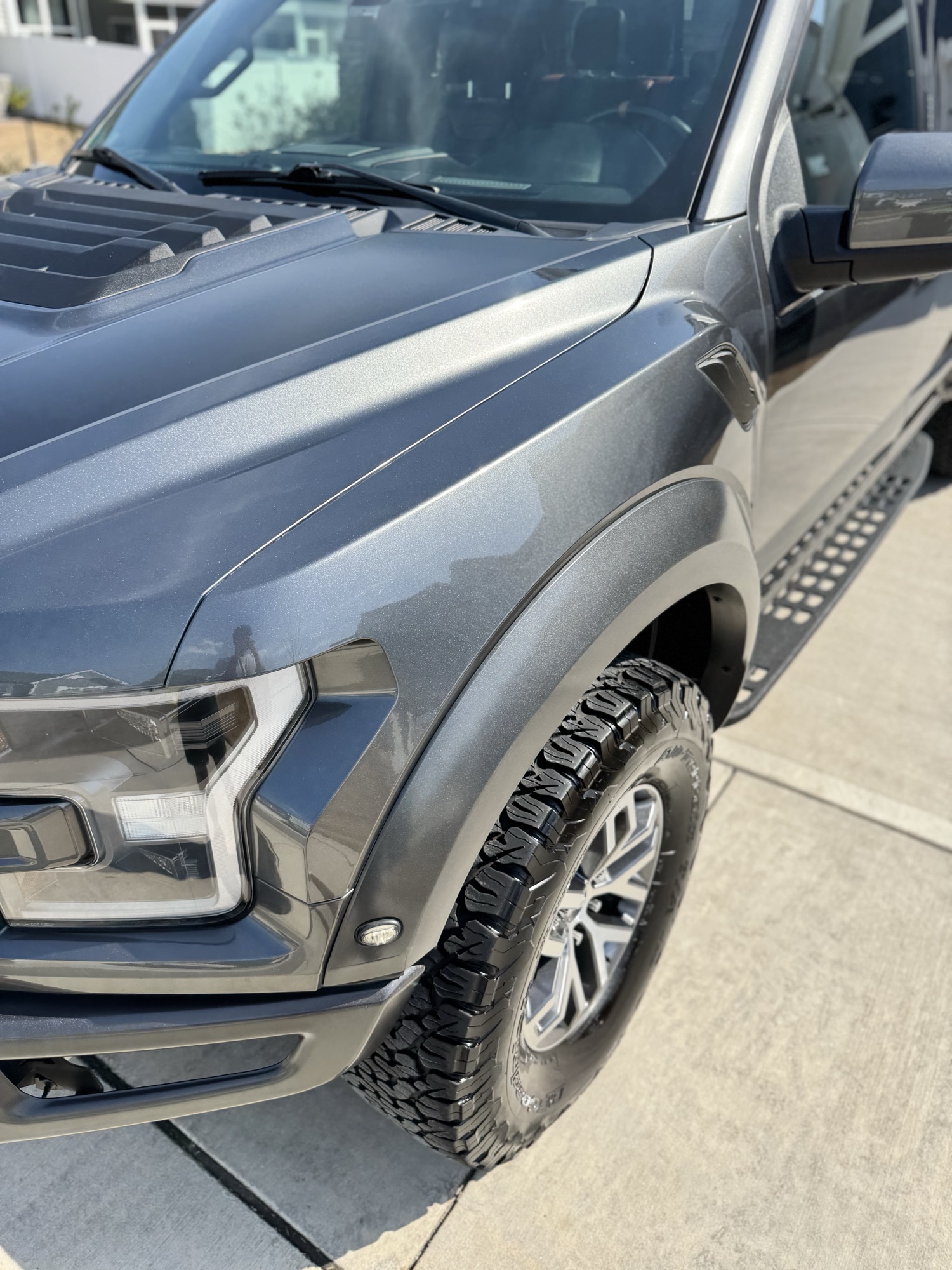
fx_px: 880
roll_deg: -5.0
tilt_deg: -35.1
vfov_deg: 71.6
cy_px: 635
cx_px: 476
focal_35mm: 24
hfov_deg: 56.8
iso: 80
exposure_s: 1/2415
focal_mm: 6.76
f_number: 1.78
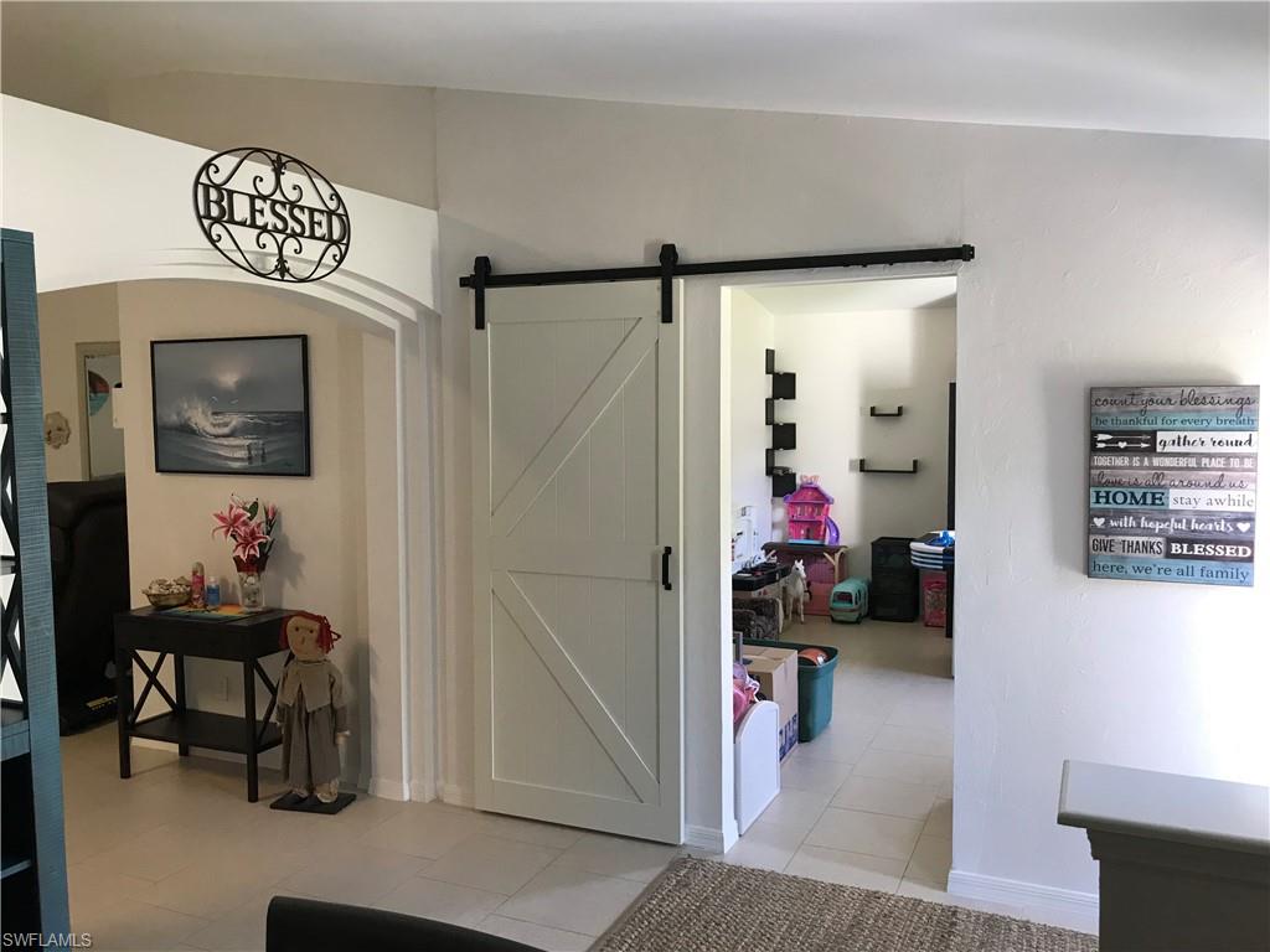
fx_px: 1027
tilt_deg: -4.3
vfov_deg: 49.7
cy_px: 476
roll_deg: +0.8
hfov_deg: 63.4
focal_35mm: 28
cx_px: 635
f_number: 1.8
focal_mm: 3.99
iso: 40
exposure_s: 1/24
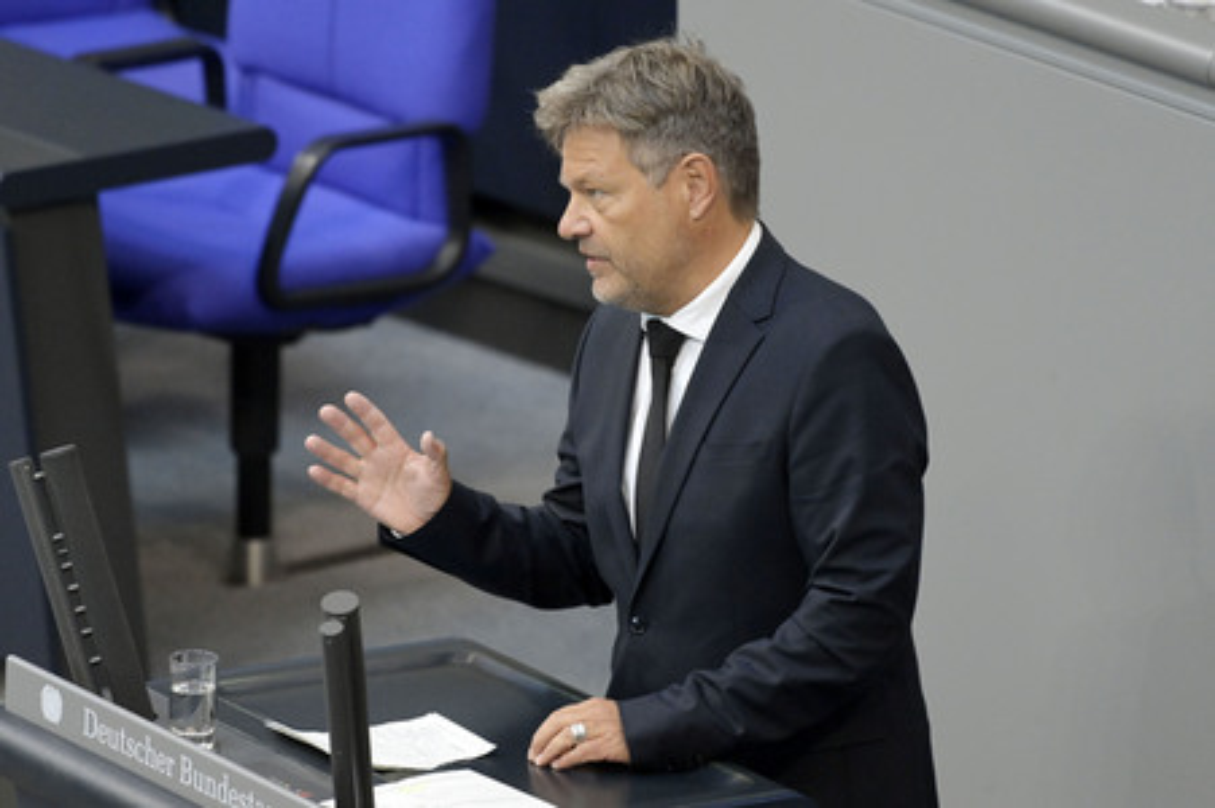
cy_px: 404
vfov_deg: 3.8
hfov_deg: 5.7
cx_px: 608
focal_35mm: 360
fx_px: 12141
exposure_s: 1/400
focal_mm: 360
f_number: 5.6
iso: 8000
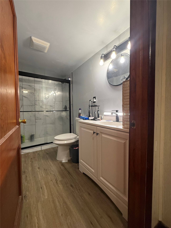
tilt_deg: -1.9
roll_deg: +0.6
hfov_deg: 85.7
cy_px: 114
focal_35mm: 14
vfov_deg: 102.1
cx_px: 86
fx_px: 92
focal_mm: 2.22
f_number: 2.2
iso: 160
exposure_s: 1/120
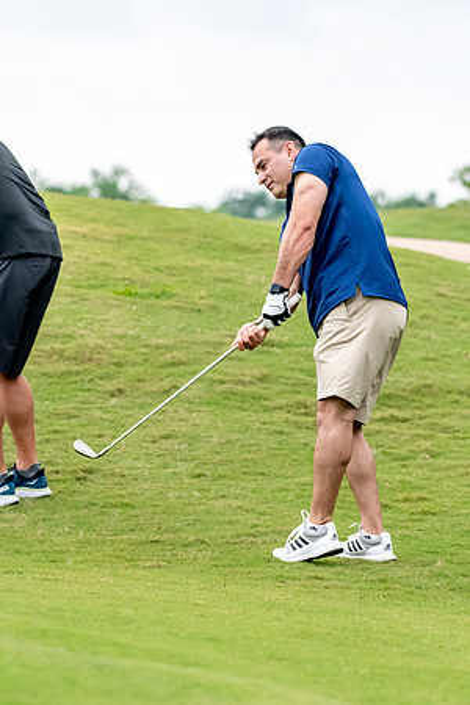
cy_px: 352
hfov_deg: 4.6
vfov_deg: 6.9
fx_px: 5875
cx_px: 235
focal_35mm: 300
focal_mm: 200
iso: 2200
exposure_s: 1/2000
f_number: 5.6
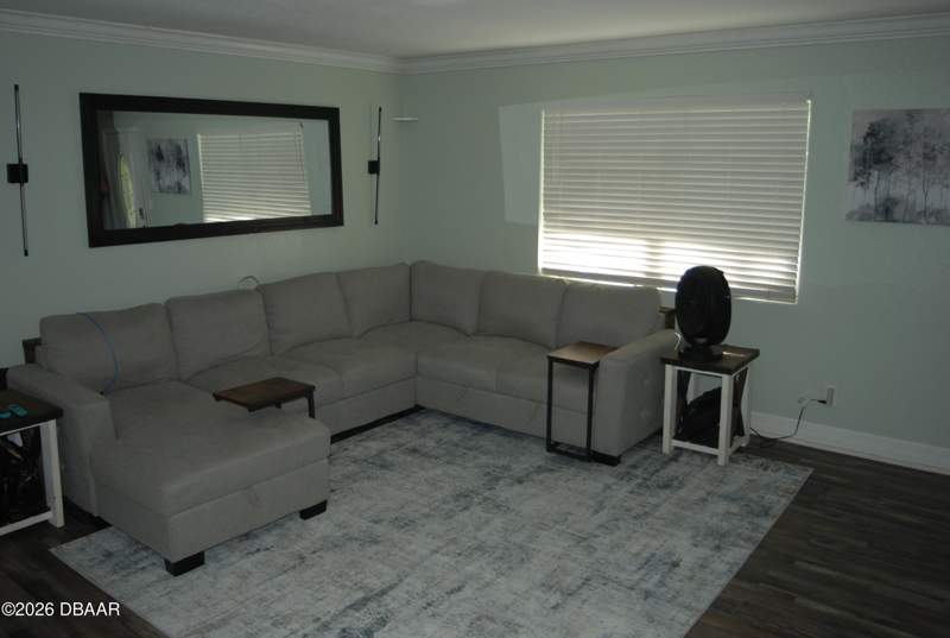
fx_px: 793
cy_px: 319
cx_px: 475
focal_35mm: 30
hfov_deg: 61.8
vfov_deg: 43.8
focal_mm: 20
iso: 200
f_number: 3.5
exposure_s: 1/60
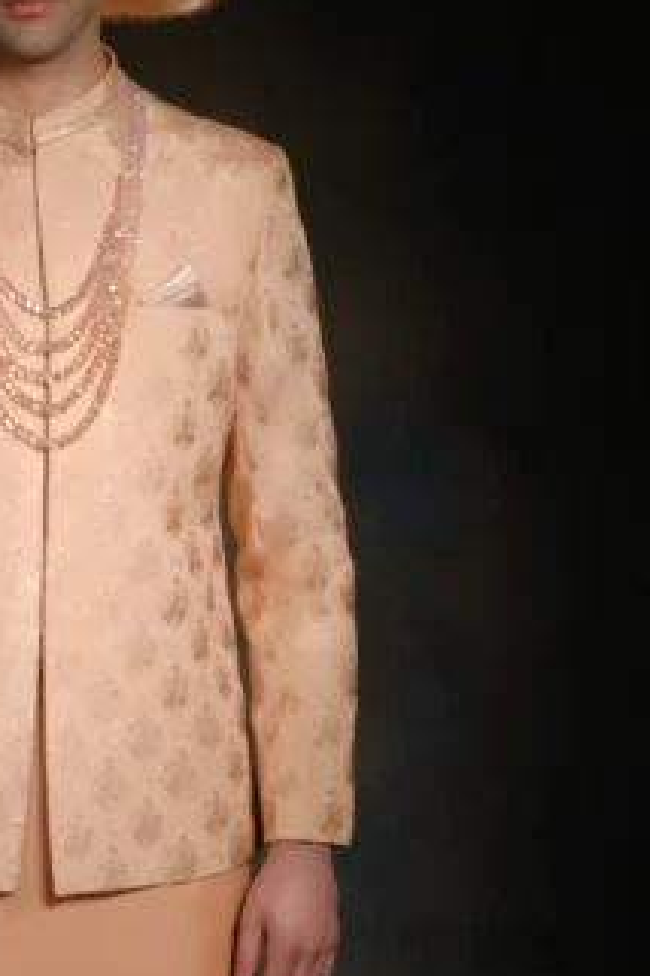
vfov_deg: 15.9
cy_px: 511
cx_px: 46
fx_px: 3493
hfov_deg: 10.6
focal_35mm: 129
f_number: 5.6
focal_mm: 46.3
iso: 250
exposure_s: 1/125
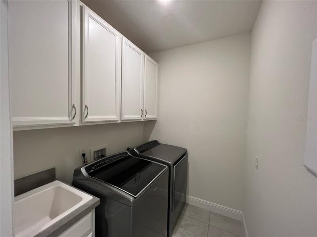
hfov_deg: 106.2
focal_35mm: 13
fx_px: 119
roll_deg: -0.7
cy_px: 118
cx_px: 158
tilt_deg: -2.6
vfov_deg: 89.9
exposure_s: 1/120
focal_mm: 1.57
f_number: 1.8
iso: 200
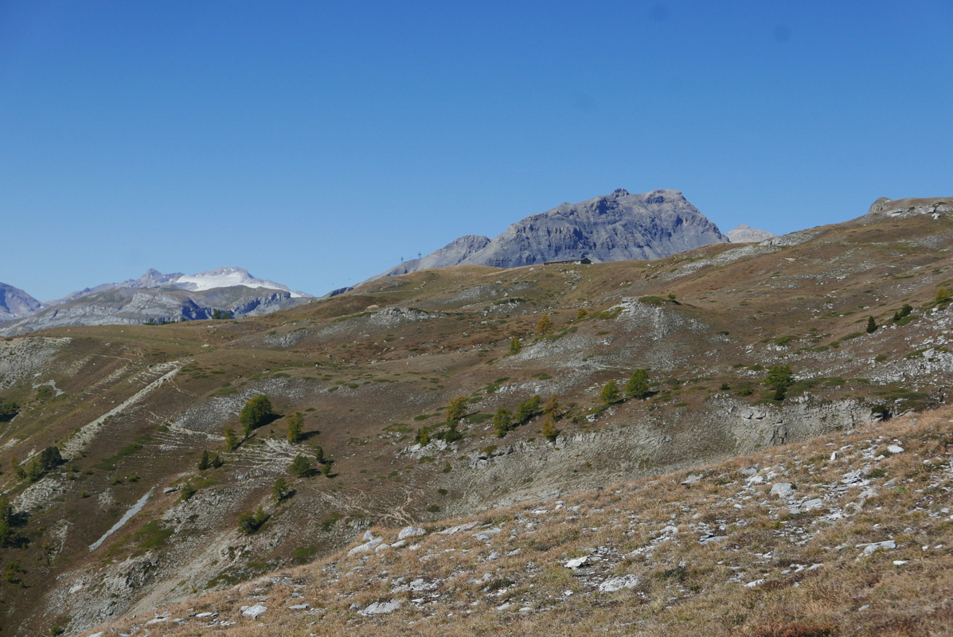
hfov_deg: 32.4
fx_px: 1642
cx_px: 476
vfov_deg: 21.9
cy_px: 318
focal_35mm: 62
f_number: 5.6
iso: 200
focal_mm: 28.2
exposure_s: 1/1300
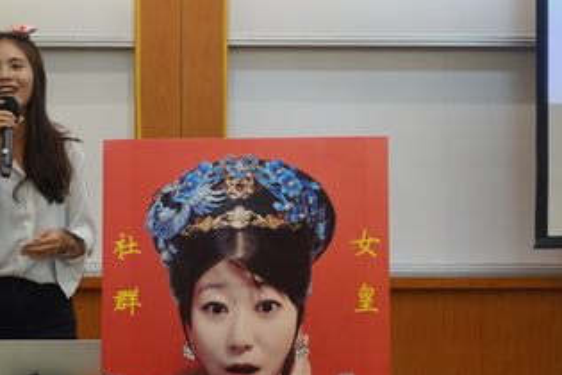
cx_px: 212
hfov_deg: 22.8
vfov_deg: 15.4
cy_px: 163
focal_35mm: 89
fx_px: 1389
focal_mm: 25.7
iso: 400
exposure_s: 1/80
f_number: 2.8
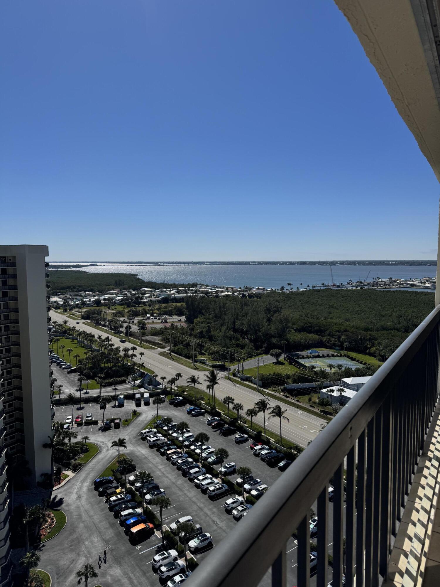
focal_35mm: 24
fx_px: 407
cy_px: 294
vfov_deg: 71.6
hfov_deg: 56.8
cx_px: 220
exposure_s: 1/10417
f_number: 1.78
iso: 80
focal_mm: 6.76
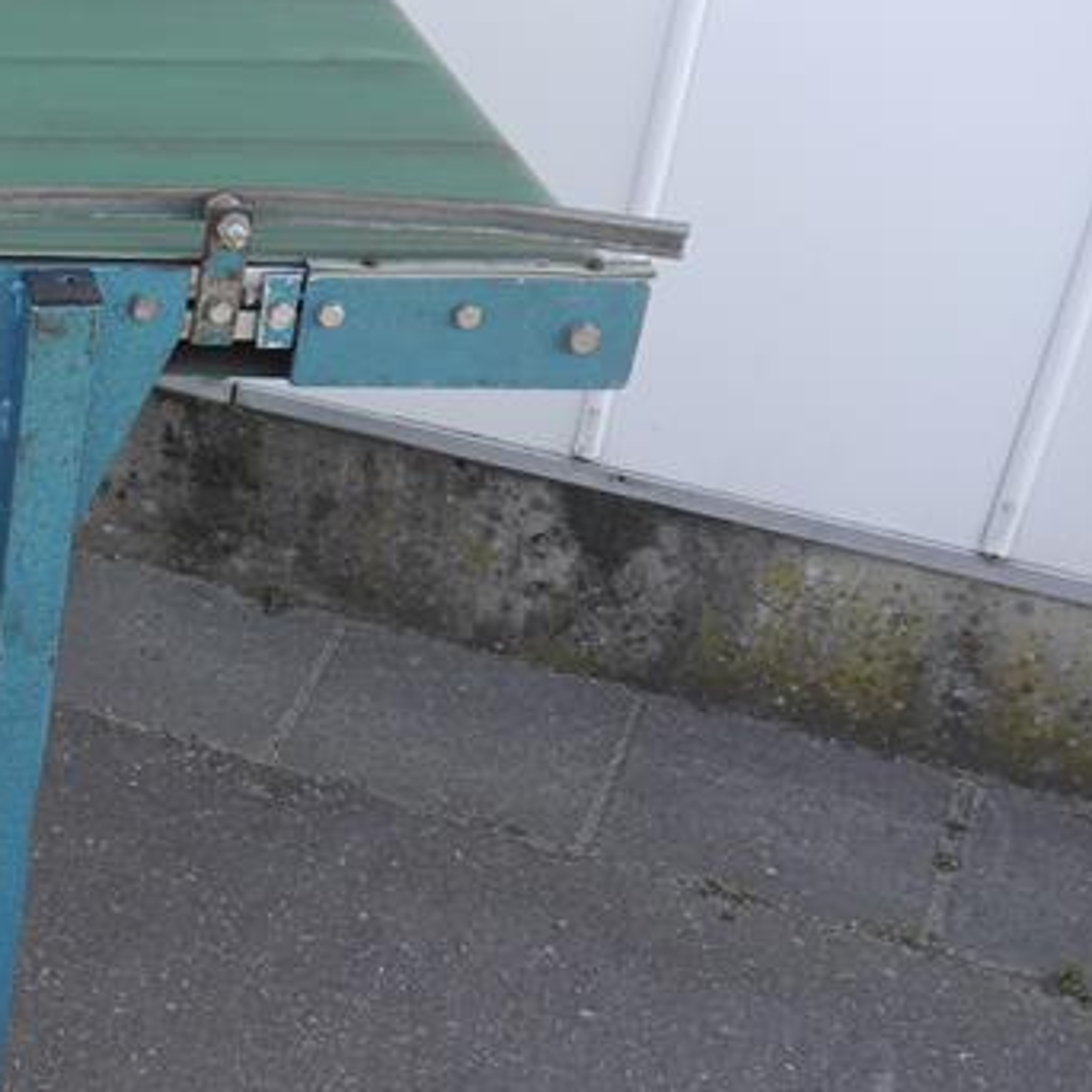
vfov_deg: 23.3
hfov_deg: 20.5
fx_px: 2641
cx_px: -476
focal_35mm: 74
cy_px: 686
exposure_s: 1/160
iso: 160
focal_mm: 14
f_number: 4.5
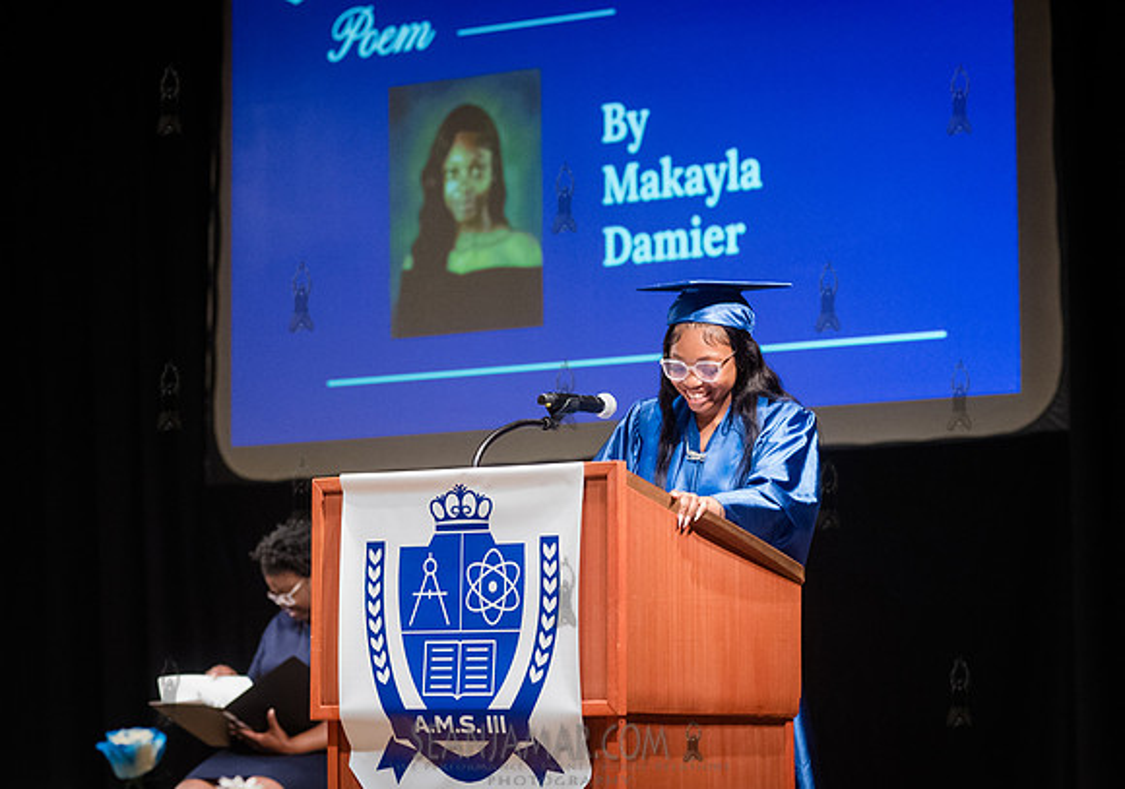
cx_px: 554
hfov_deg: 15.6
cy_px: 439
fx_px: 4105
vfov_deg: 11.0
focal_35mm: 129
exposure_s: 1/200
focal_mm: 112
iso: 5000
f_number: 4
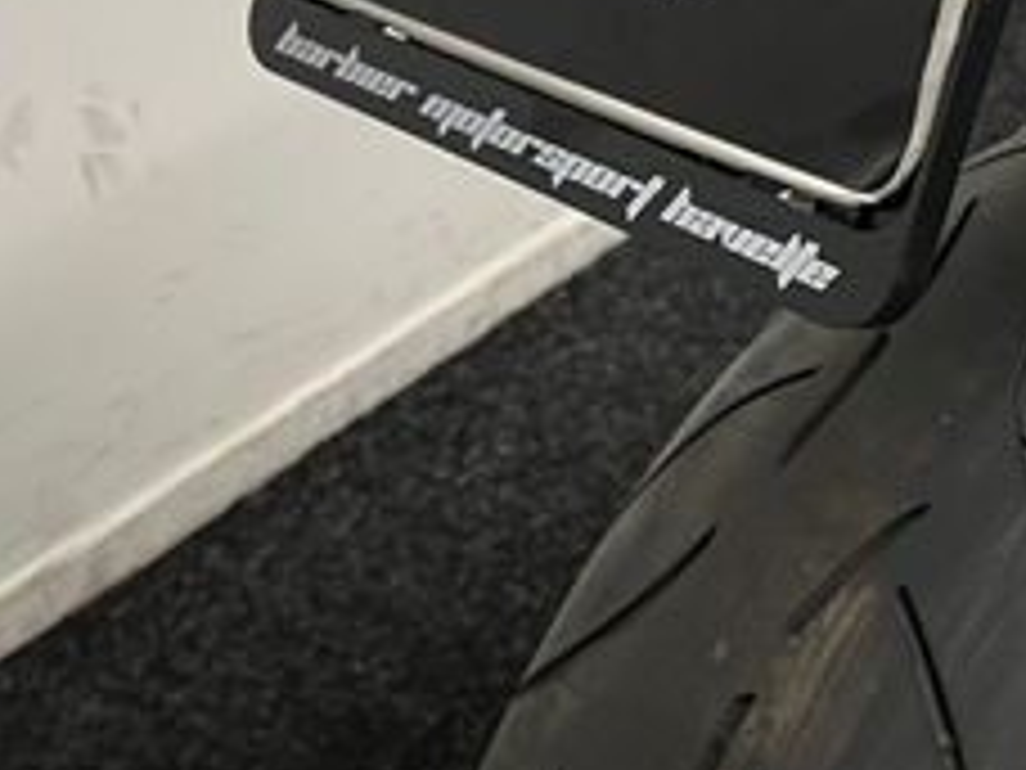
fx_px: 2164
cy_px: -207
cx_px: 860
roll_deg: -2.8
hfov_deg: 26.1
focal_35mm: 73
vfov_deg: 18.8
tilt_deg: -26.2
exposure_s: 1/50
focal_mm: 5.1
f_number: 1.6
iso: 100
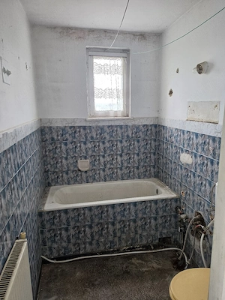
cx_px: 112
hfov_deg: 58.9
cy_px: 150
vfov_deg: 73.9
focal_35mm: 23
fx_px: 199
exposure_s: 1/101
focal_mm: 6.5
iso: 100
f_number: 1.4
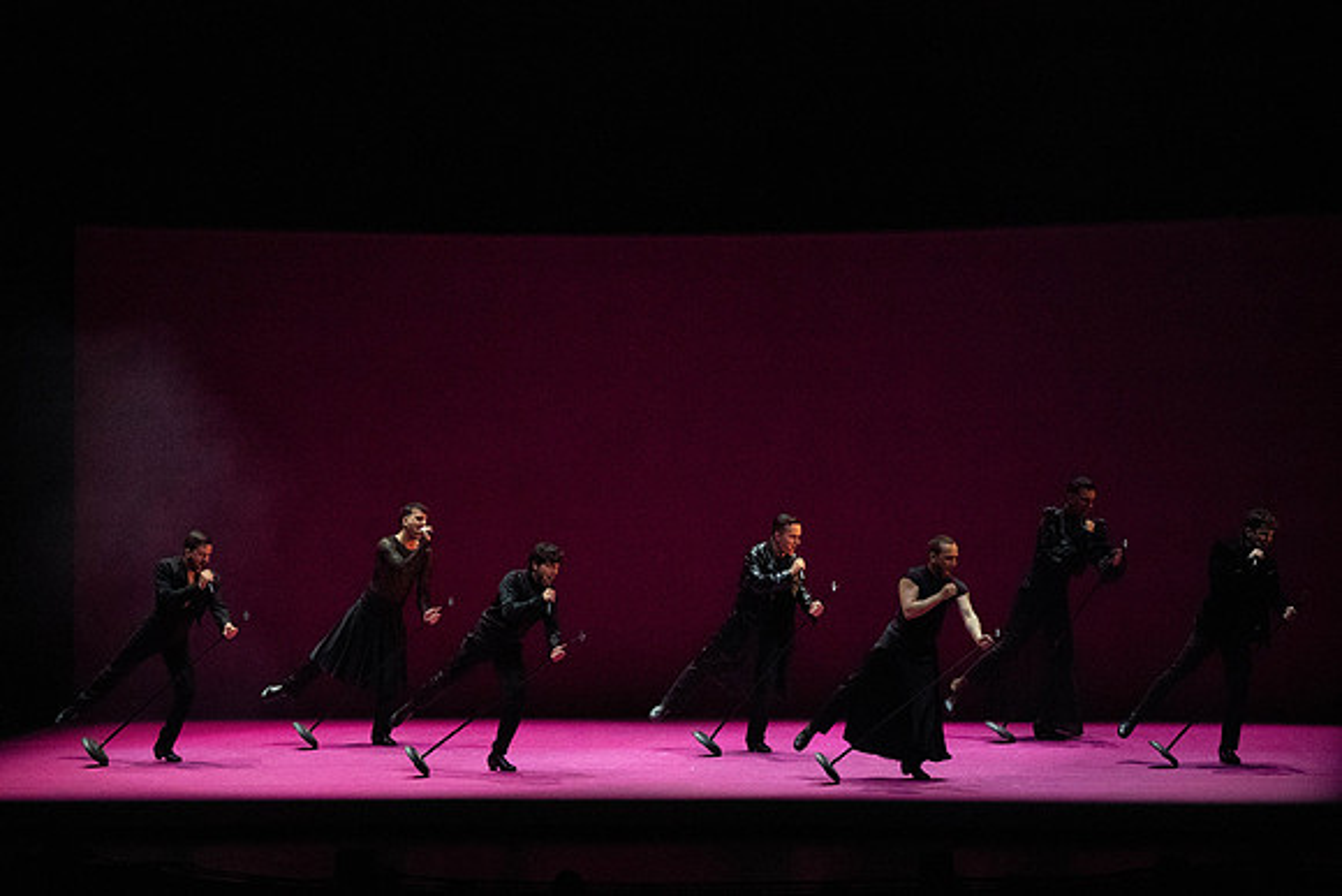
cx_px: 671
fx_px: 5183
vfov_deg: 9.9
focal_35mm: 139
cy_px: 448
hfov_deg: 14.8
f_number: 8
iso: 25600
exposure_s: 1/400
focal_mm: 139
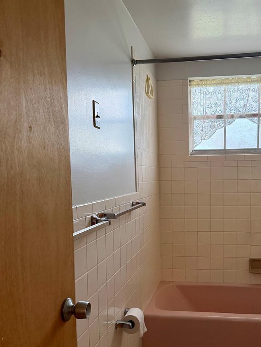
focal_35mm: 33
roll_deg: +0.2
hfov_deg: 42.4
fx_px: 332
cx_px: 174
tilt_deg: -5.9
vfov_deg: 55.1
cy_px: 203
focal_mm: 6.76
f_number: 1.78
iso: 250
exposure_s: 1/120
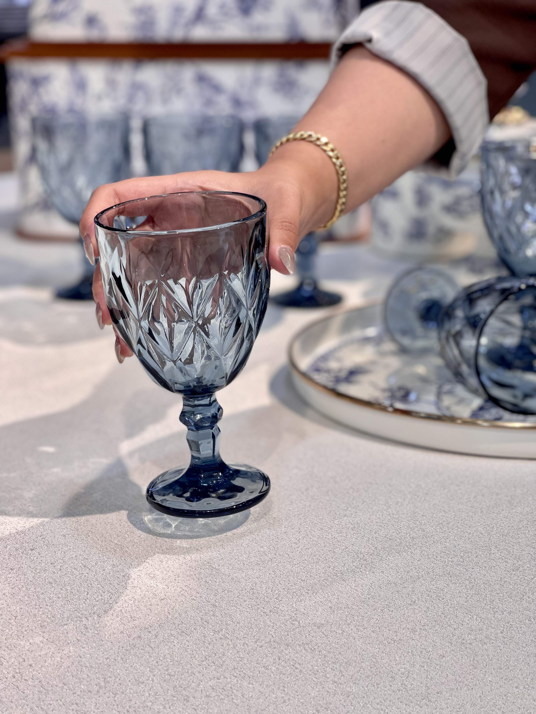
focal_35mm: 64
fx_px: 1321
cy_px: 357
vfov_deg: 30.3
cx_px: 268
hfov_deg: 22.9
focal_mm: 7.5
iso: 50
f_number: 2.2
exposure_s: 1/100
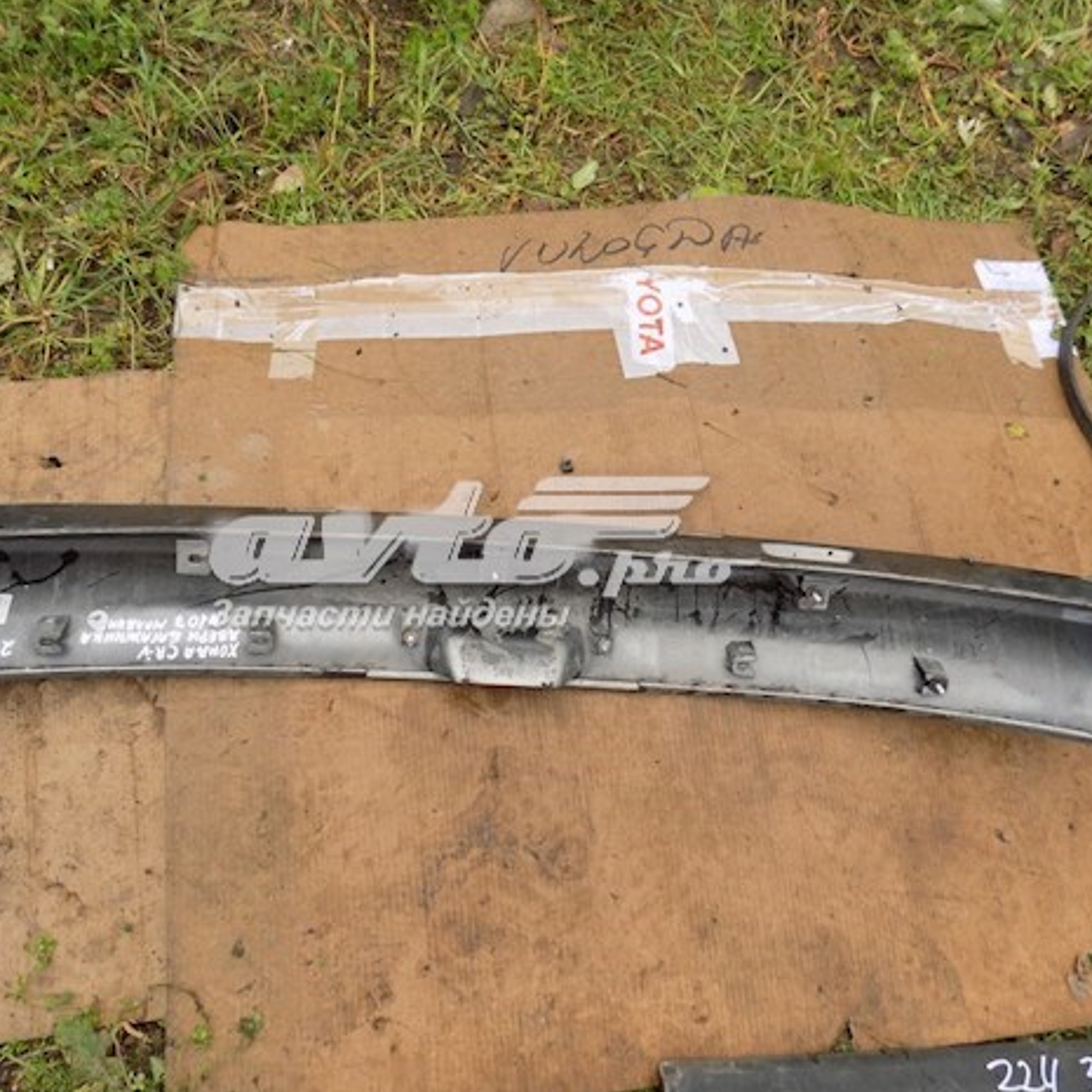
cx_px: 477
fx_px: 999
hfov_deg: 57.1
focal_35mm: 28
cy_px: 547
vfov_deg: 57.3
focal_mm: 4
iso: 80
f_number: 3.1
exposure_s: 1/100
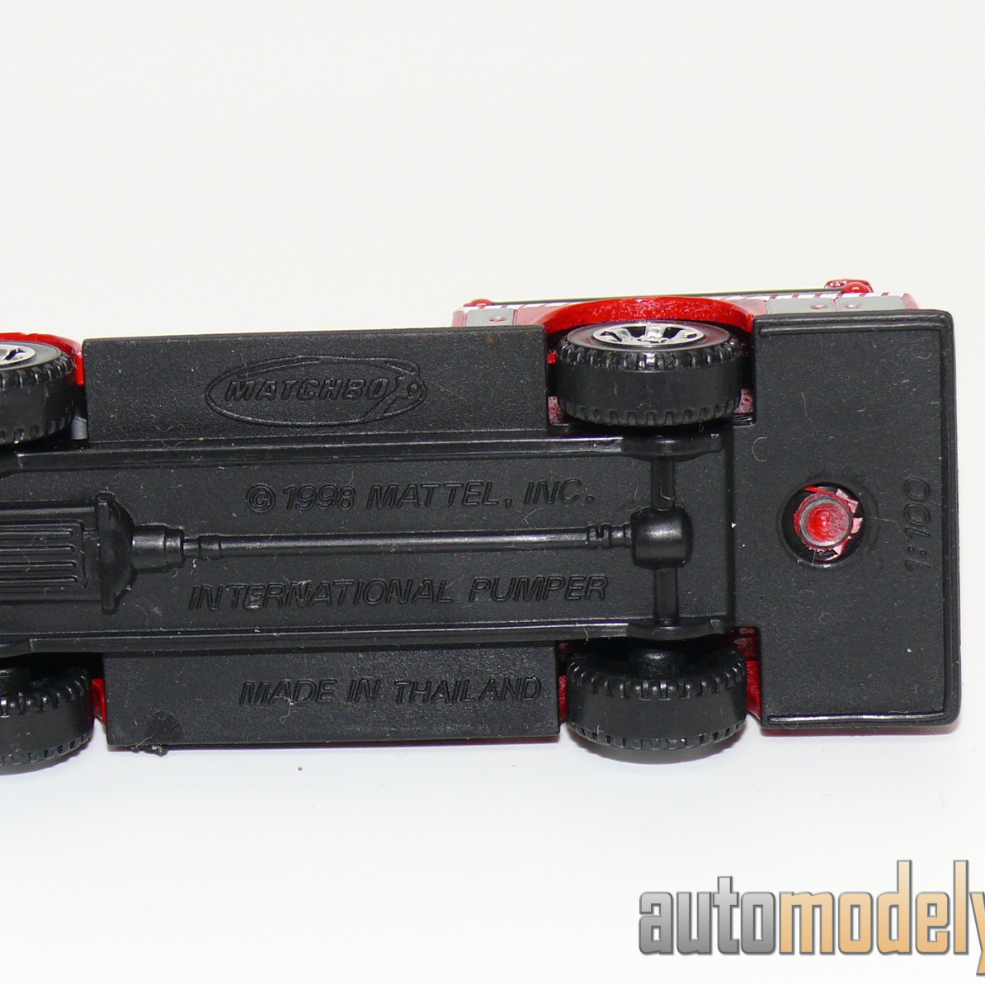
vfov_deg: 14.3
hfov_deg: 14.3
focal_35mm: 122
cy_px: 491
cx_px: 449
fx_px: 3928
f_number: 4
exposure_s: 1/30
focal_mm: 13.5
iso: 100
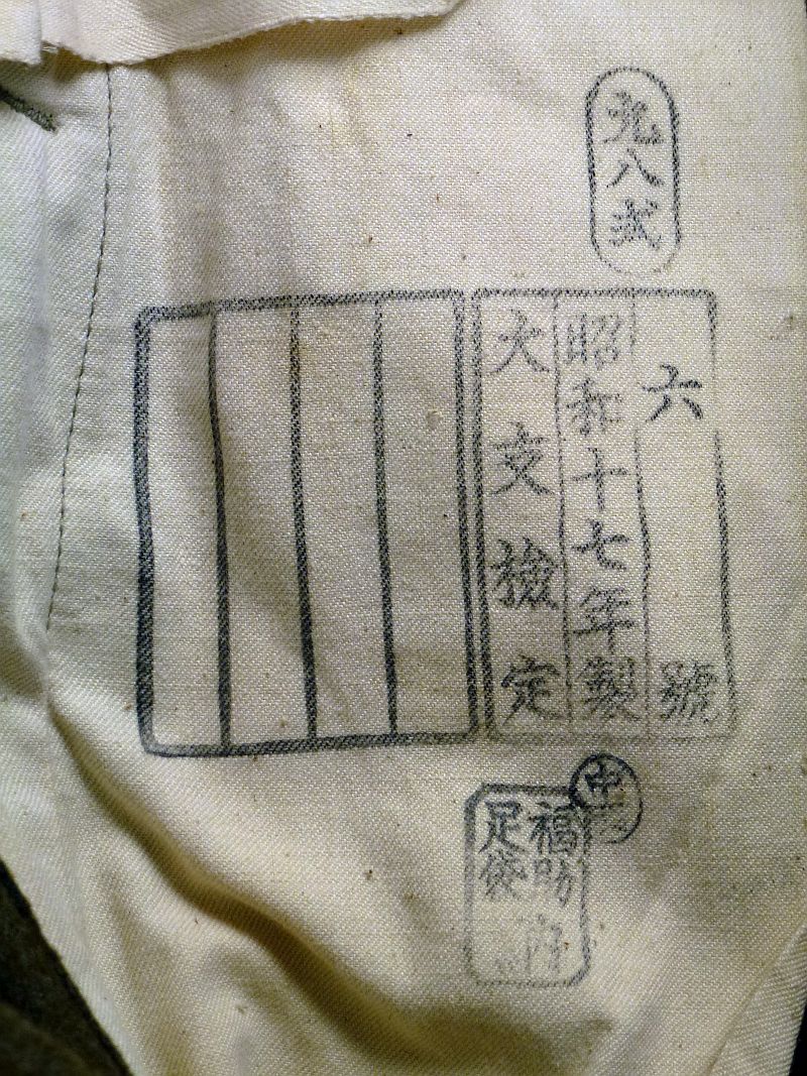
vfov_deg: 25.7
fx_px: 2363
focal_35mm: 76
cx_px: 404
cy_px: 538
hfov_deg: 19.4
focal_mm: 13.6
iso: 200
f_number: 4.7
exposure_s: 1/80
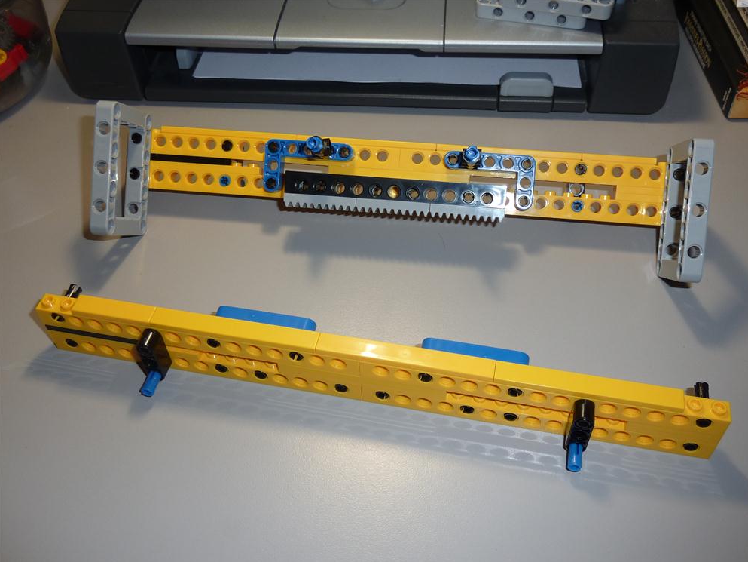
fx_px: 713
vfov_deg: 43.0
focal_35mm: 33
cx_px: 383
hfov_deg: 55.3
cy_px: 287
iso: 100
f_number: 3.5
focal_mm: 5.3
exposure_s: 1/30
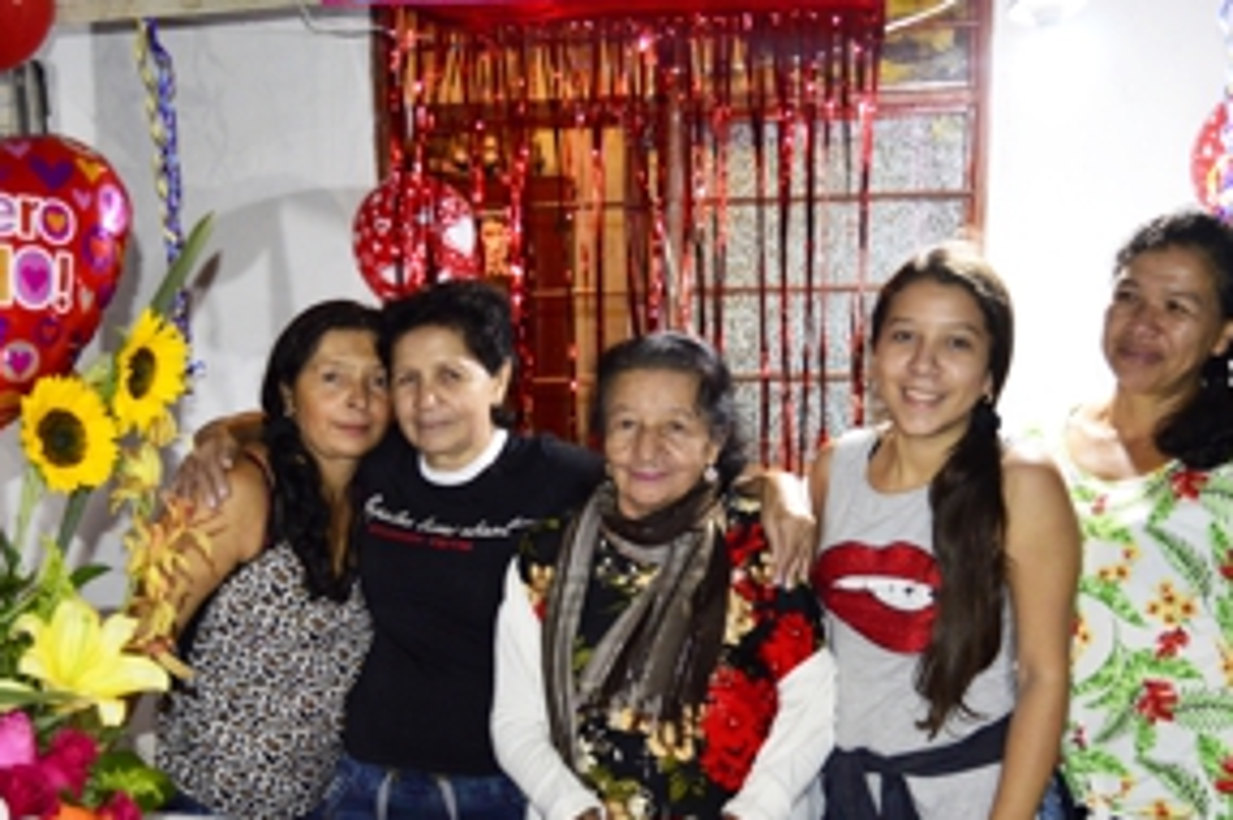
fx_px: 1609
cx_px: 589
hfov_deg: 41.9
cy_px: 618
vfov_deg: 28.2
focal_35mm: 47
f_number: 3.5
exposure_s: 1/30
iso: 1600
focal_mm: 18
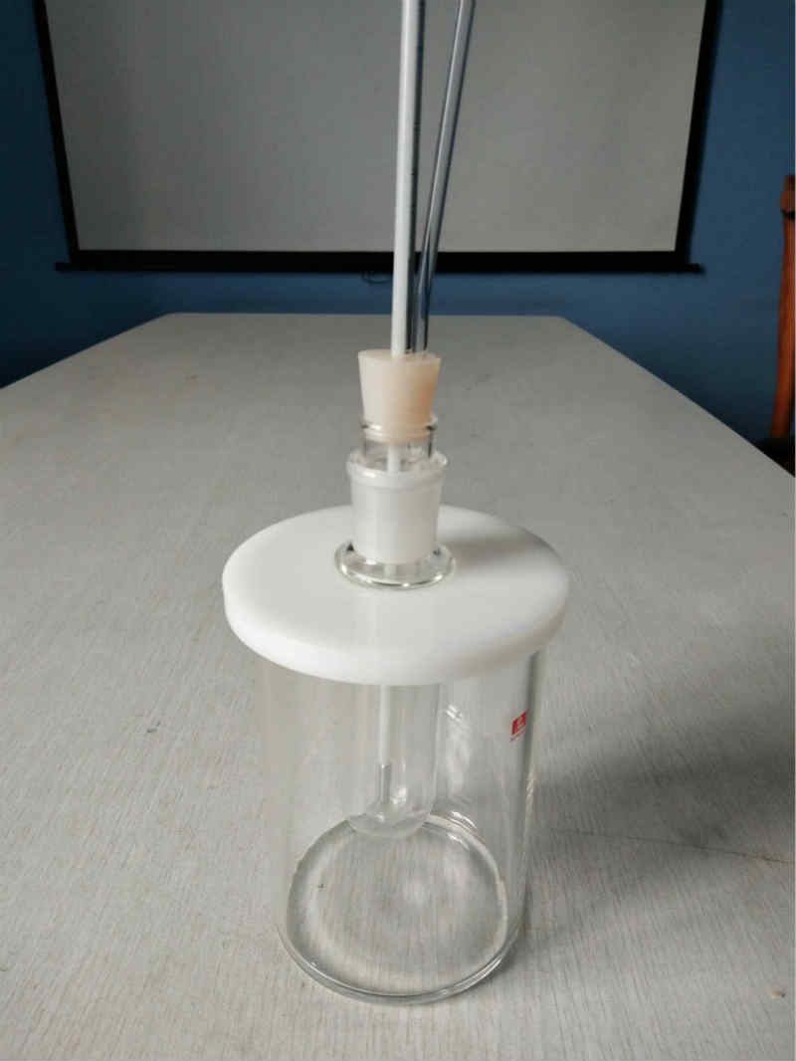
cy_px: 530
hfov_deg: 53.1
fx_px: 797
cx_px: 398
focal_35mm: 26
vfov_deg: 67.3
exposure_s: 1/50
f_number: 2
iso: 200
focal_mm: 3.88
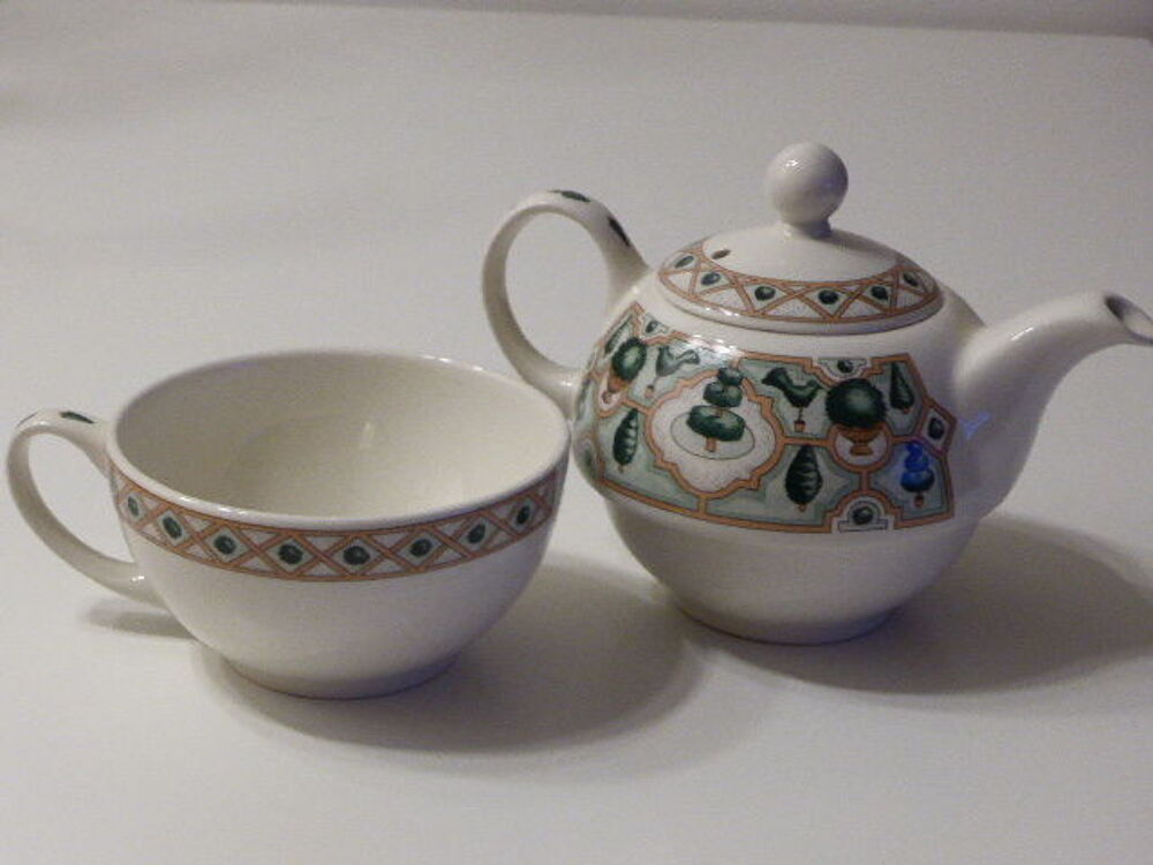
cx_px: 576
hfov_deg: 24.7
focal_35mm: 79
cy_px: 432
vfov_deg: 18.7
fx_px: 2631
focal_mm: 13.3
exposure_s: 1/15
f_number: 5
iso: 400
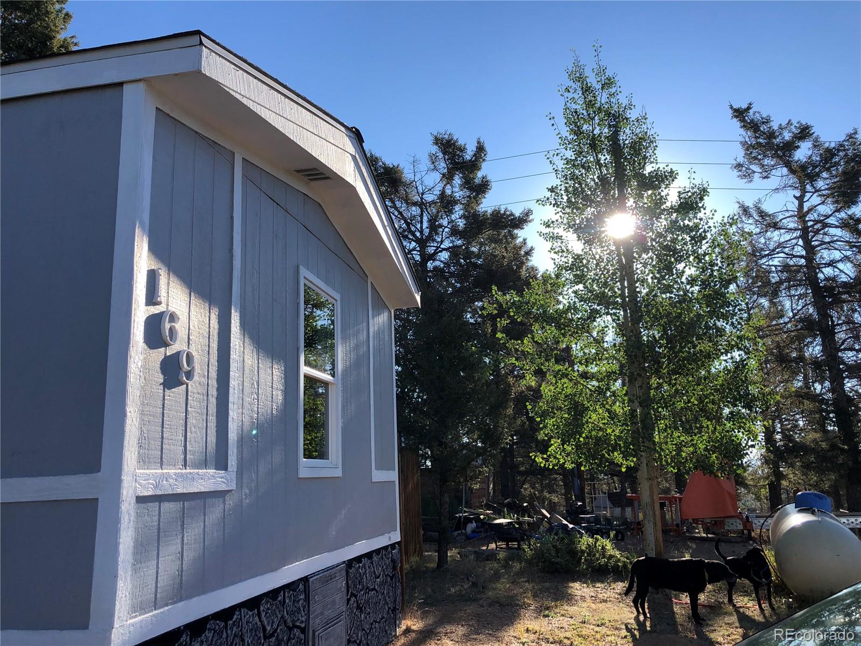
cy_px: 323
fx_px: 696
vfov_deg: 49.7
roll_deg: +2.2
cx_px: 430
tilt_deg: +11.6
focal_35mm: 28
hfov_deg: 63.4
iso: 20
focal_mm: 3.99
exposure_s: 1/1230
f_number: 1.8
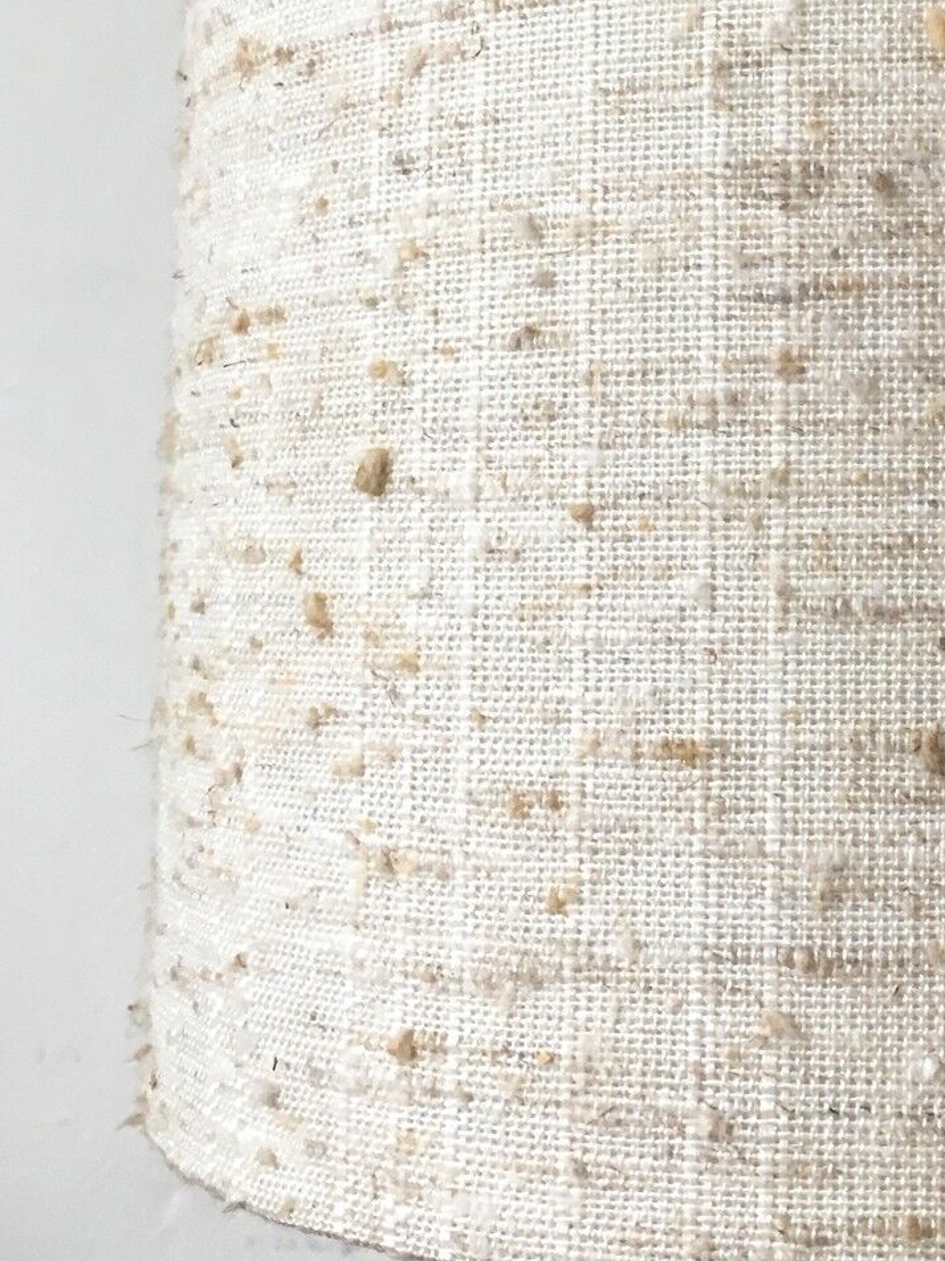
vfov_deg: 31.1
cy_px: 304
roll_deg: +1.9
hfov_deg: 23.2
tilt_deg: +6.0
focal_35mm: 61
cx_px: 897
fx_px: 2221
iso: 50
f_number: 2.2
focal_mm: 4.15
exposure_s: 1/33
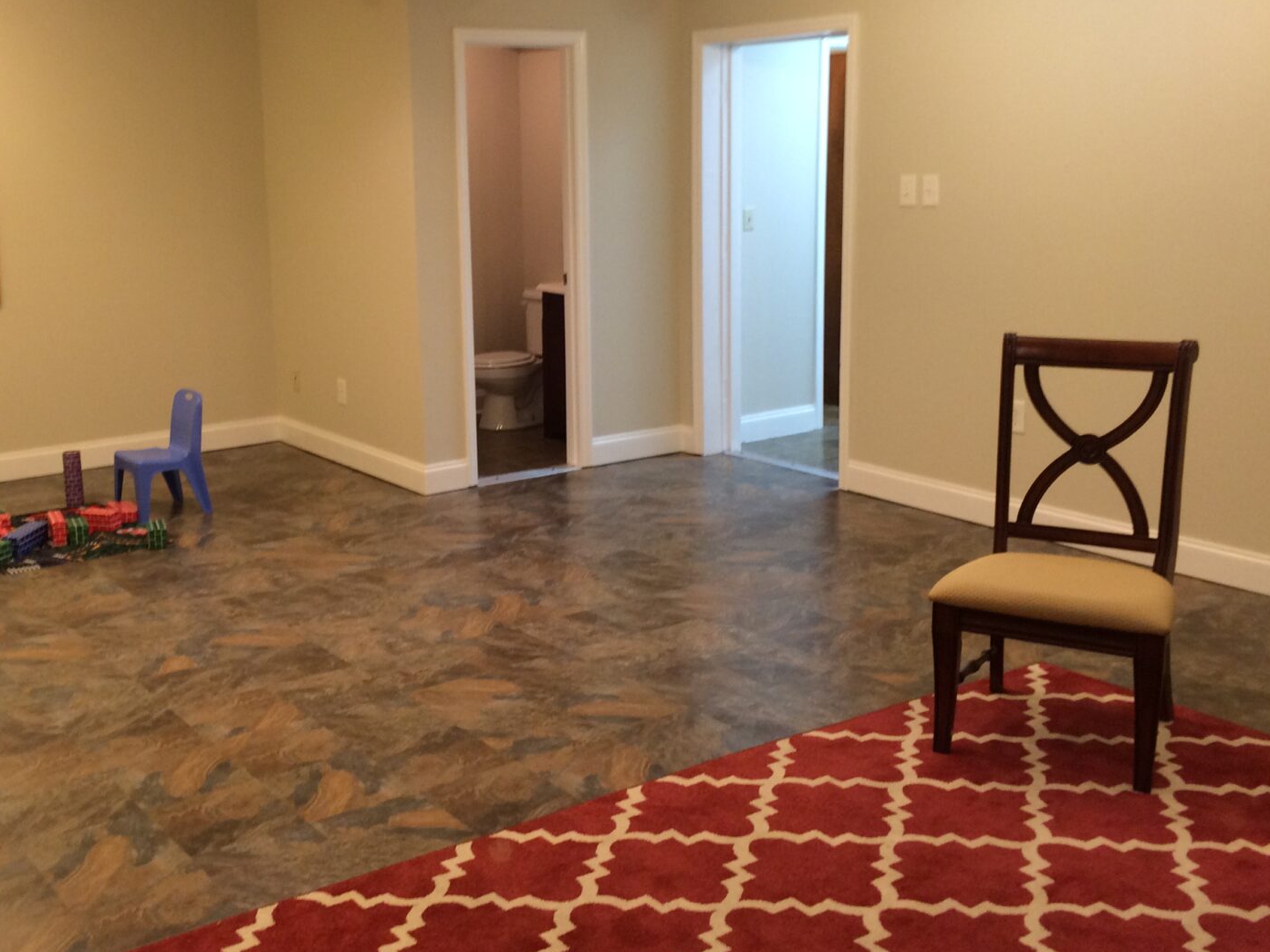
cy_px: 391
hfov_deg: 46.5
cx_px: 494
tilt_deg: -10.1
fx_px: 1468
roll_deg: +0.6
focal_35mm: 40
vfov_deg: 35.9
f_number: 2.2
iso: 100
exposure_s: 1/30
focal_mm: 4.15
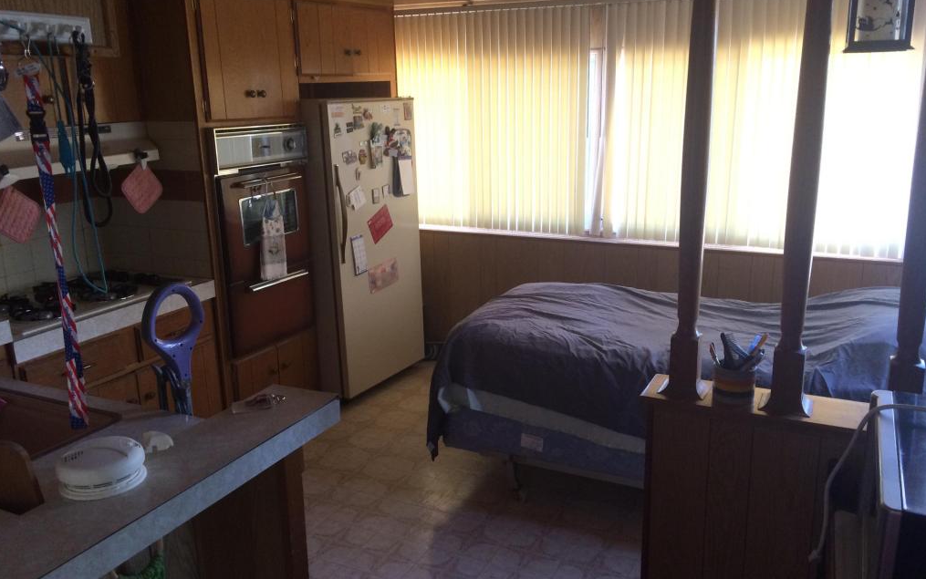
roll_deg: +0.3
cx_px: 463
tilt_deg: -13.4
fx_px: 783
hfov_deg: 61.2
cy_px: 287
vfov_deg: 40.6
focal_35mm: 31
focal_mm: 4.15
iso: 100
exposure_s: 1/30
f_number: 2.2
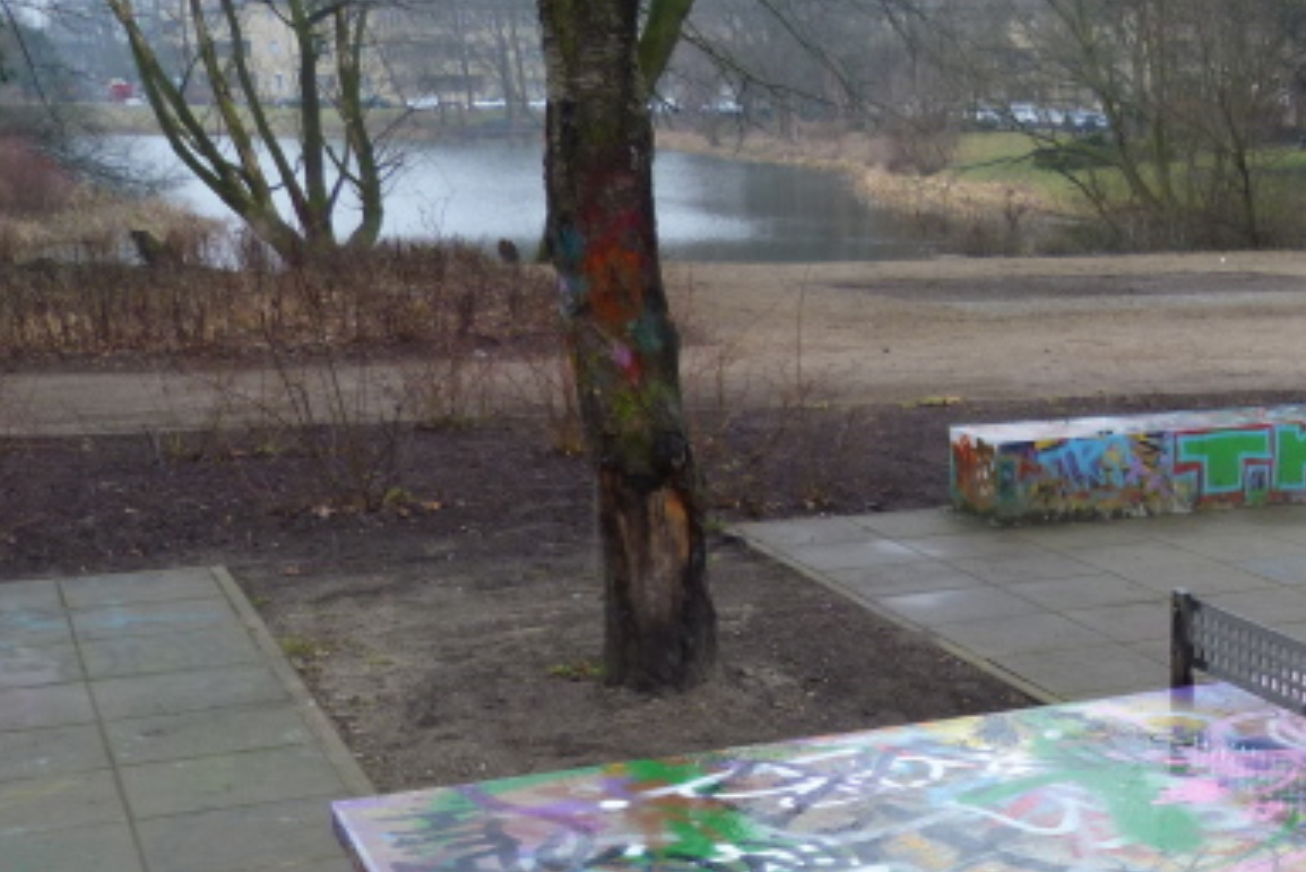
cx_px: 1316
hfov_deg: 33.6
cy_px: 814
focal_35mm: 54
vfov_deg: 24.2
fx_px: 1960
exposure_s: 1/60
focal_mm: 4.5
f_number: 2.8
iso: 100
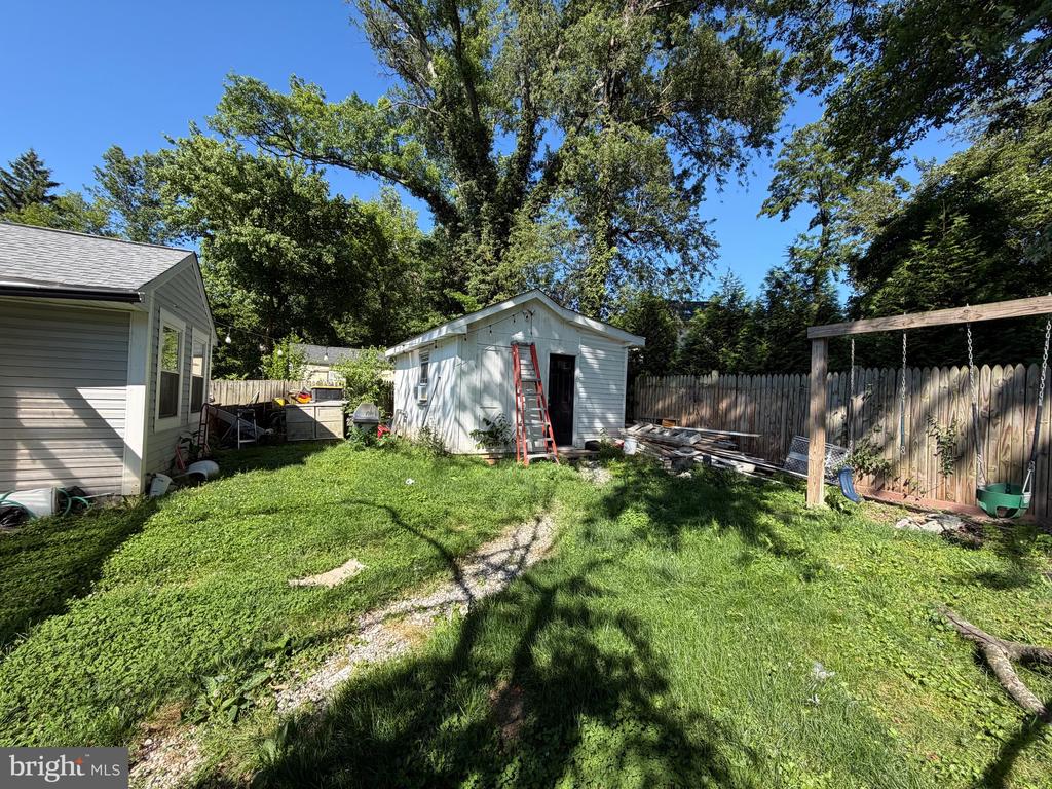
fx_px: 425
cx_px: 526
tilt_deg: +1.4
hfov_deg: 102.1
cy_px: 394
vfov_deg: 85.7
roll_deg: -0.7
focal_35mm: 14
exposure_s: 1/559
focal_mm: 2.22
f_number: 2.2
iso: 40
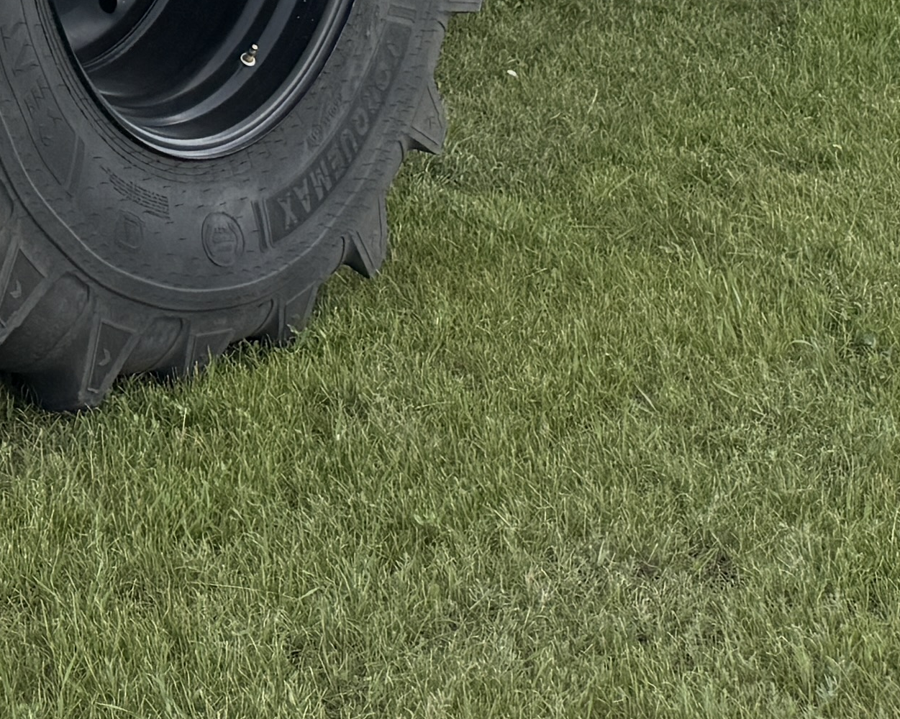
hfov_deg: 16.2
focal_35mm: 107
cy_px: -701
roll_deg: -0.5
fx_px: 2849
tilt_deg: +1.8
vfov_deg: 12.7
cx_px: -517
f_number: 1.78
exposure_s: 1/1901
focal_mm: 6.76
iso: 80
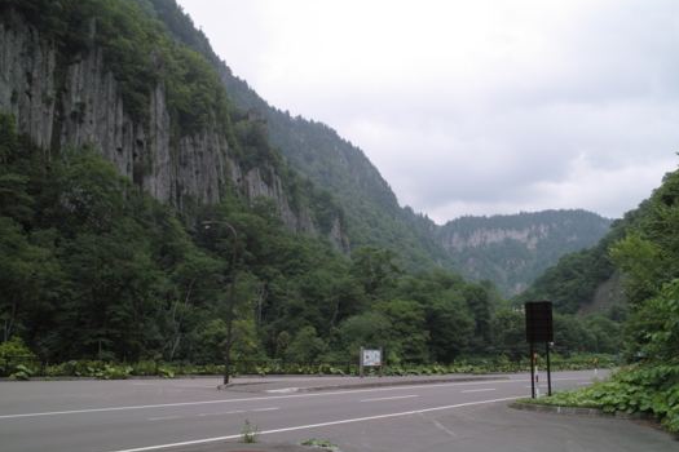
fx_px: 604
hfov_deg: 58.6
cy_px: 207
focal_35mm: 32
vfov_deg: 41.1
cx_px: 366
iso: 100
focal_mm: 16.6
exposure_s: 1/100
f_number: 5.6
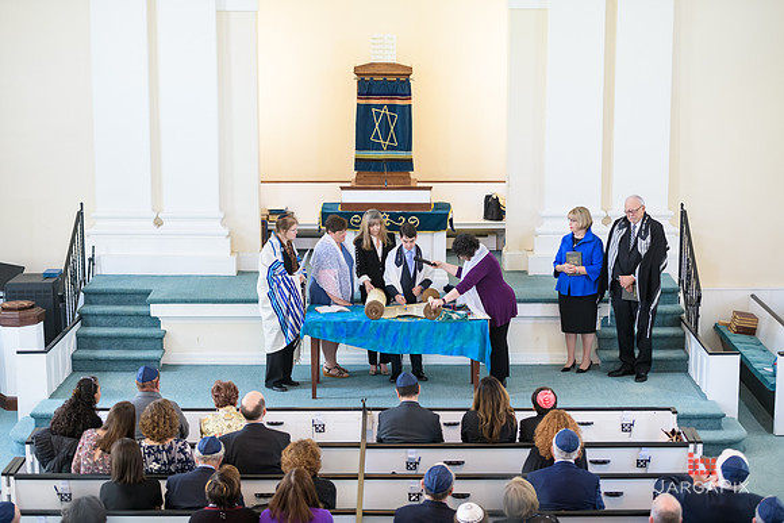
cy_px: 262
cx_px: 392
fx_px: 1525
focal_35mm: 70
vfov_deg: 19.5
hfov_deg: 28.8
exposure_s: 1/125
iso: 1250
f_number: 3.2
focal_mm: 70
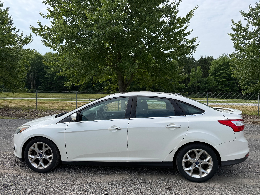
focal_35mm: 24
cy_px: 98
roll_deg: -0.5
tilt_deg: +0.4
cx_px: 130
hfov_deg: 71.6
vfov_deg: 56.8
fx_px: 180
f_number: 1.78
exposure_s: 1/3584
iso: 80
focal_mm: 6.76
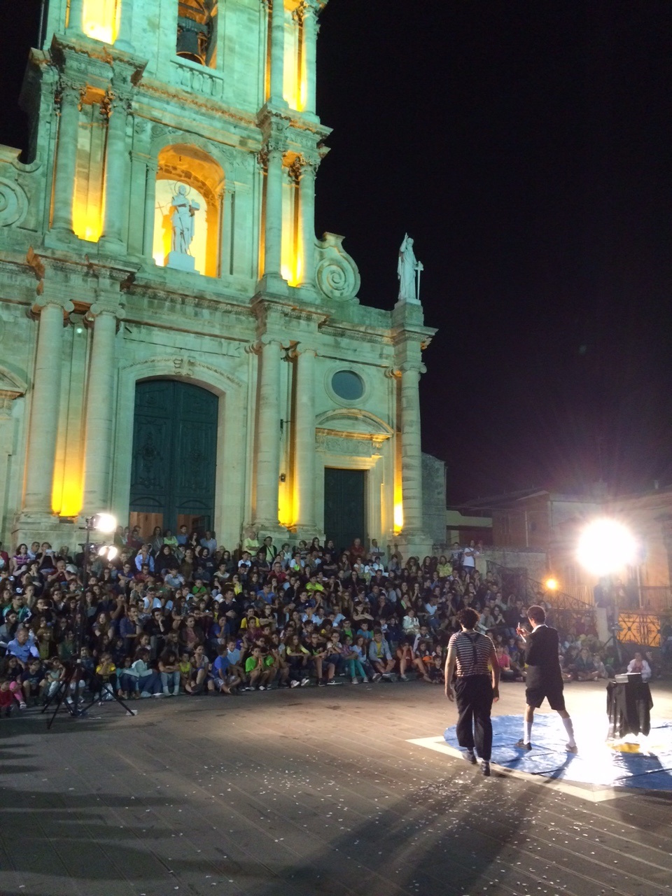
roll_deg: +1.2
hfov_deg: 48.2
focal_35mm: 29
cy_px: 448
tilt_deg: +11.4
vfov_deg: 61.7
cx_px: 336
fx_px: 751
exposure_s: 1/20
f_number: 2.2
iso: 320
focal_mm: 4.15
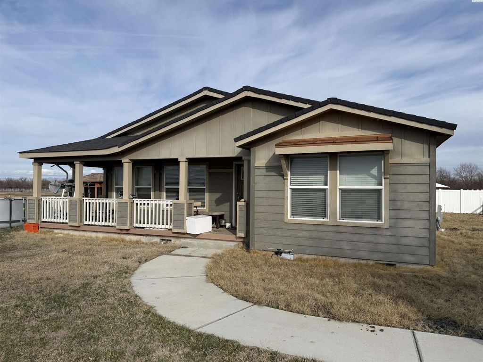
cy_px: 181
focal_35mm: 24
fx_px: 335
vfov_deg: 56.8
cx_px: 242
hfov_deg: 71.6
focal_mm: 6.76
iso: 80
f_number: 1.78
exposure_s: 1/5714
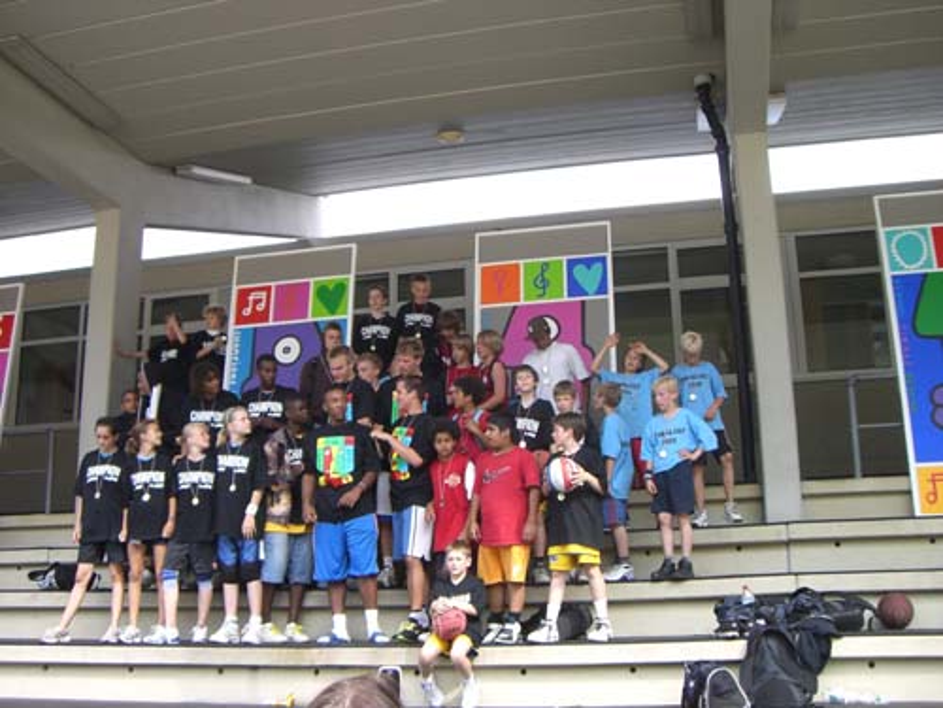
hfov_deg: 49.0
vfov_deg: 37.7
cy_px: 354
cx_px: 472
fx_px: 1035
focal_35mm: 38
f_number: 2.7
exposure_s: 1/200
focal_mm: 6.2
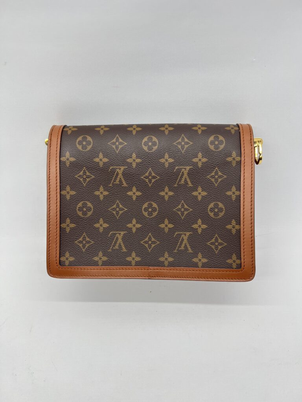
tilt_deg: -45.6
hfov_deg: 53.1
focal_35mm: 26
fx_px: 302
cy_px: 201
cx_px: 151
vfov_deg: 67.3
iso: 40
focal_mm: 5.7
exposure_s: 1/100
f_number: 1.5
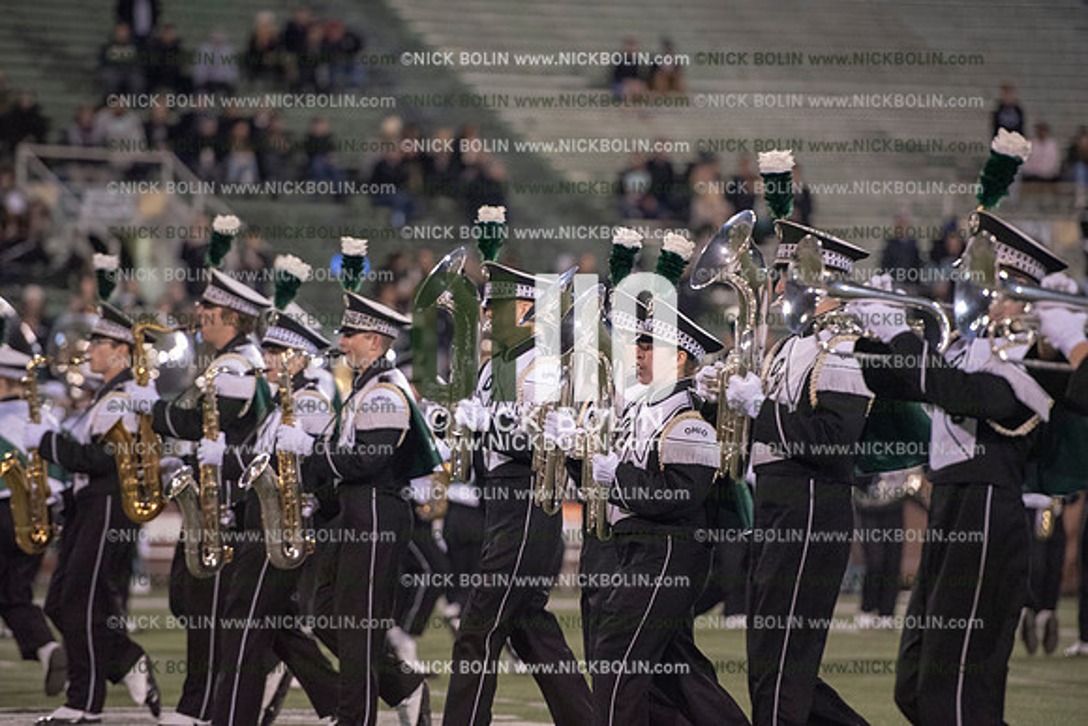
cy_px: 363
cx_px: 544
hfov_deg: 10.3
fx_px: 6046
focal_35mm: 200
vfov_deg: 6.9
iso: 5000
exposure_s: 1/1250
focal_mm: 200
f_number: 3.2
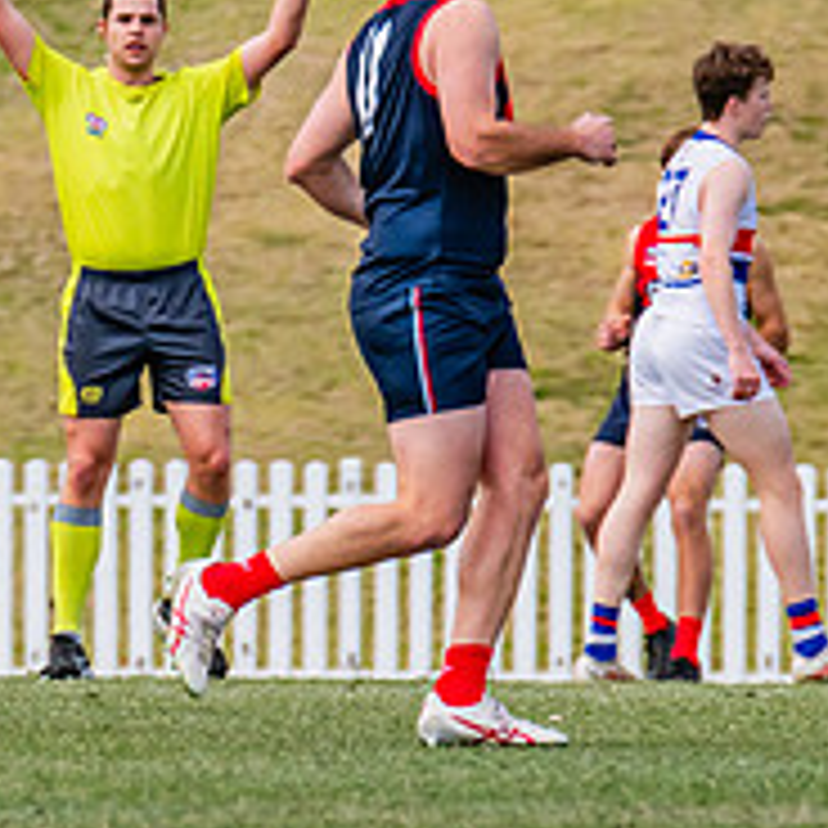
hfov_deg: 1.2
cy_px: 362
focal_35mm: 1423
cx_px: -491
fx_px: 38509
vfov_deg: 1.2
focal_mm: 420
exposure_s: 1/1600
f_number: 8
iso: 800
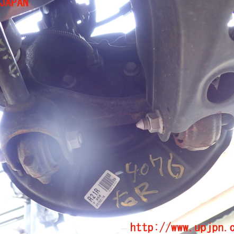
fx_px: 275
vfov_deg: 46.0
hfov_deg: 45.7
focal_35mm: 36
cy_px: 115
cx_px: 91
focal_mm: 5.4
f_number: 2.3
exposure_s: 1/50
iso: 200
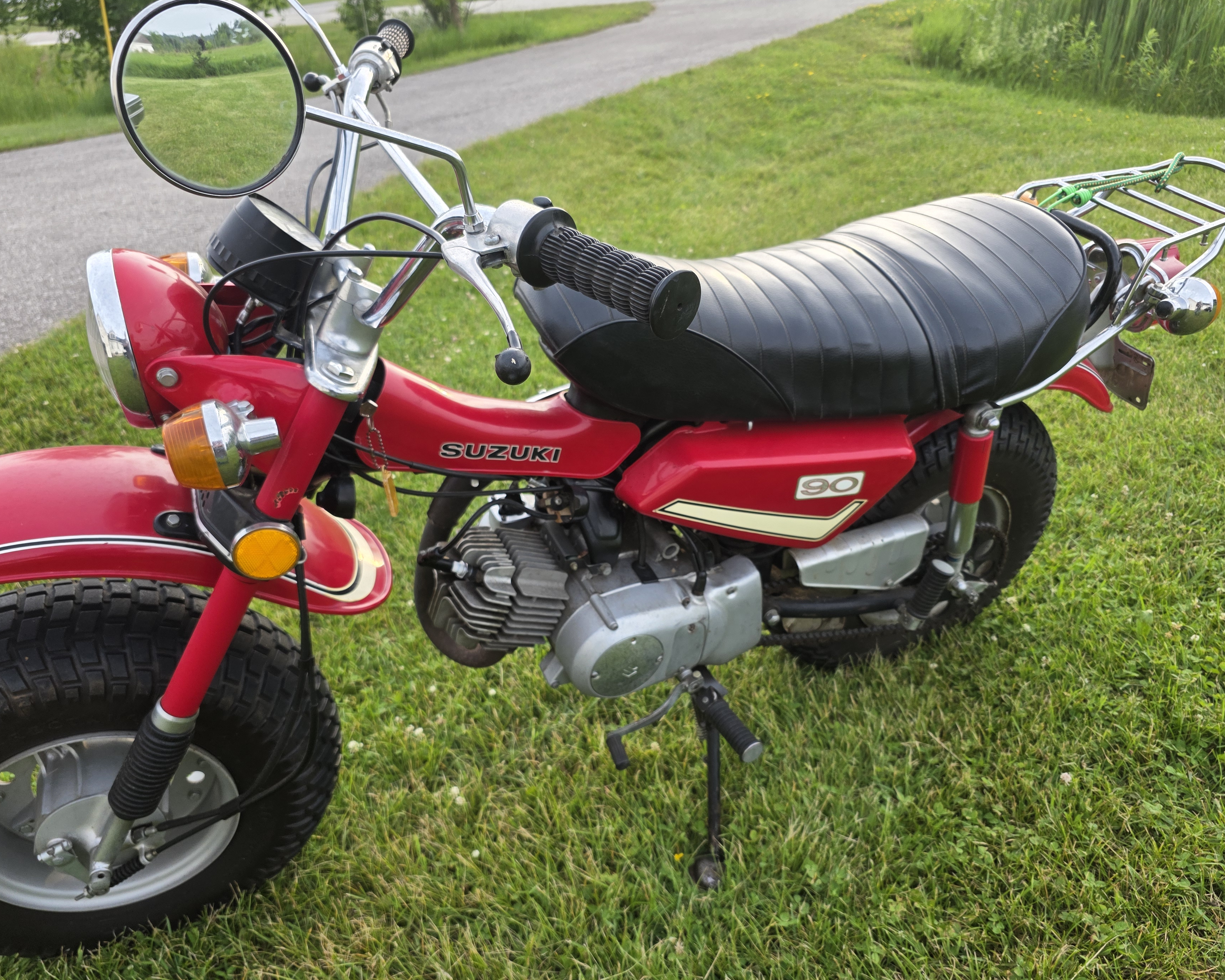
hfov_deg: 66.0
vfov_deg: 54.9
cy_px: 522
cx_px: 603
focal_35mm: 26
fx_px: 943
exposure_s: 1/180
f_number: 1.7
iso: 50
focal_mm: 6.3
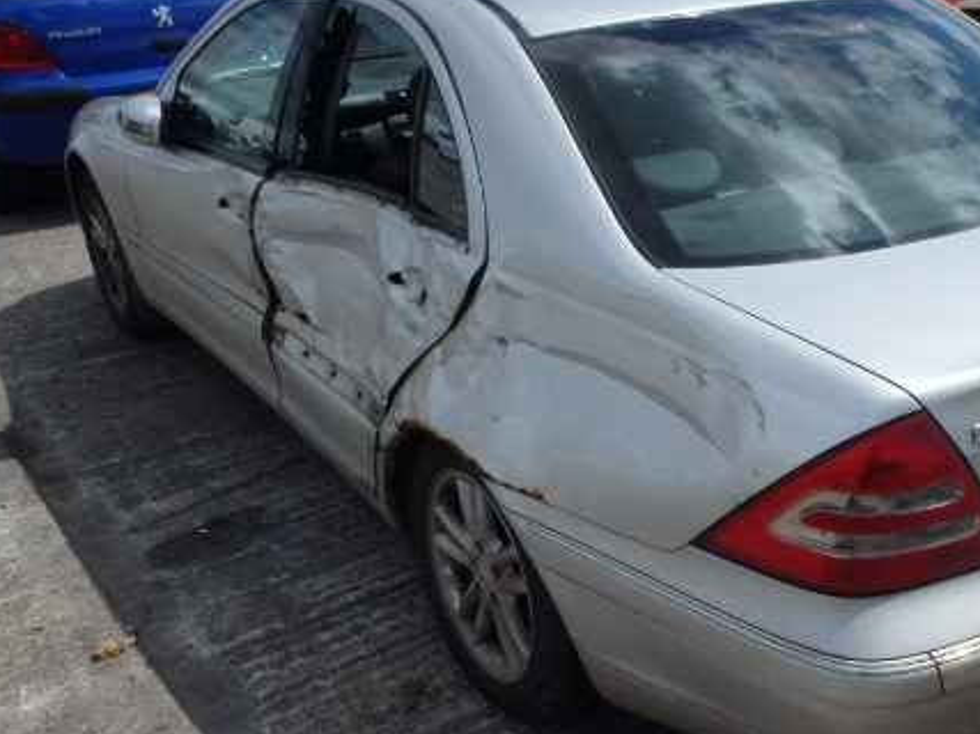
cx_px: 707
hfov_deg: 43.7
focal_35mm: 42
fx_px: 1189
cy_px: 413
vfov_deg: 34.3
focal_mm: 5
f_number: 11
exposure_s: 1/200
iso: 125
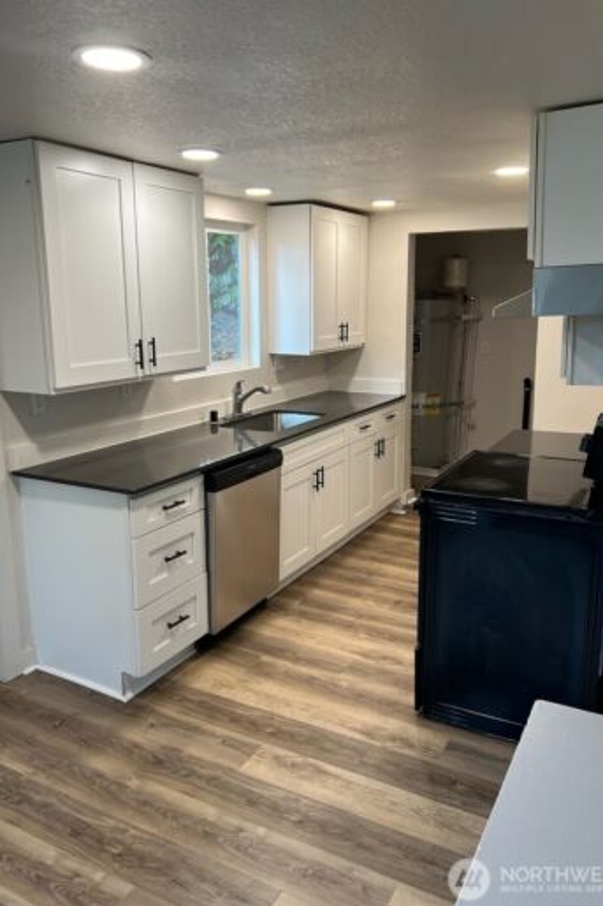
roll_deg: +0.8
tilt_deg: -11.4
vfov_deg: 65.5
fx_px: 704
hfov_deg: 46.4
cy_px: 441
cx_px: 295
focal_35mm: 28
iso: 100
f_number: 1.5
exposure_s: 1/120
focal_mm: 5.7
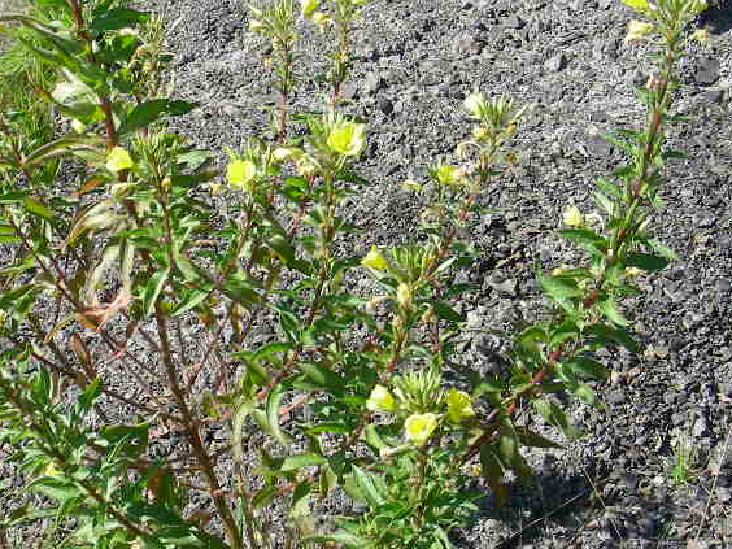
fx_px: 1459
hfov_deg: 27.8
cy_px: 331
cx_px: 189
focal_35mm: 69
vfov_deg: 21.3
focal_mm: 6.3
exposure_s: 1/306
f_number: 4
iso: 50
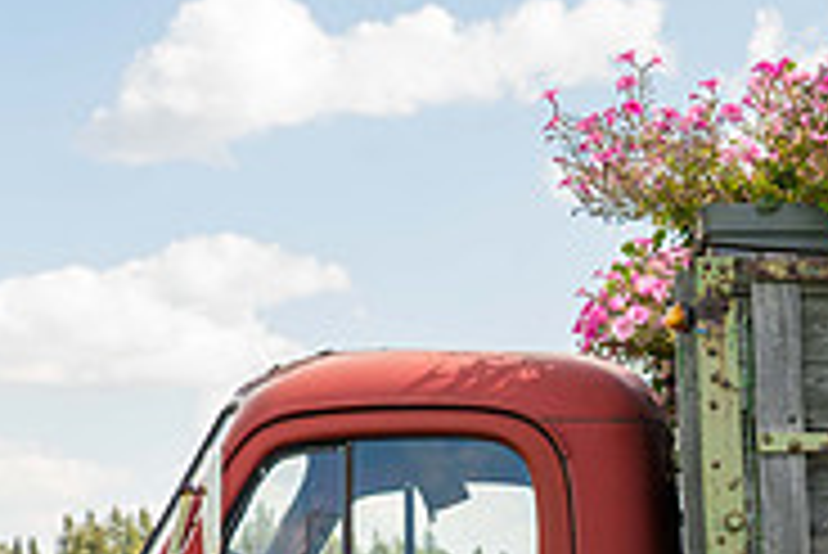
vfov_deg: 10.4
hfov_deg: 14.9
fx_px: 2946
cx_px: 1212
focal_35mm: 128
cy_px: 771
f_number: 5
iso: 400
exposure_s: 1/640
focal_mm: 38
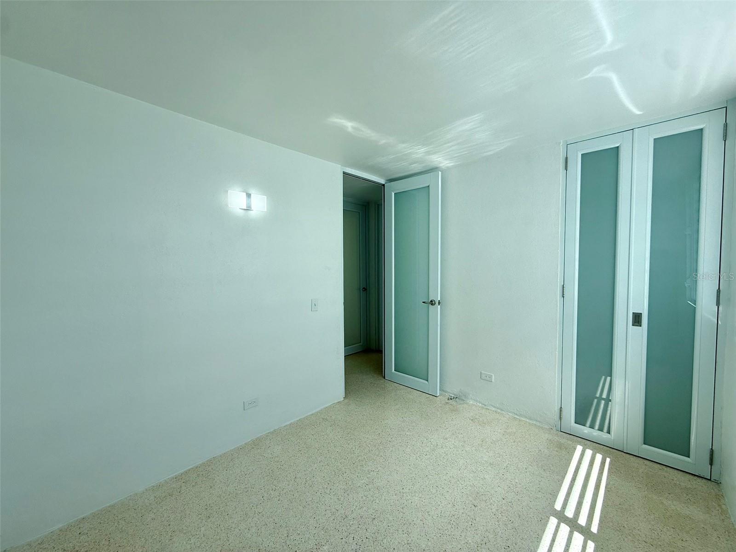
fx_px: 298
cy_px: 276
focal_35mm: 14
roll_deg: -0.3
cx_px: 368
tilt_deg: -2.5
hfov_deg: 102.1
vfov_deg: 85.7
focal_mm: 2.22
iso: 64
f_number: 2.2
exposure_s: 1/540
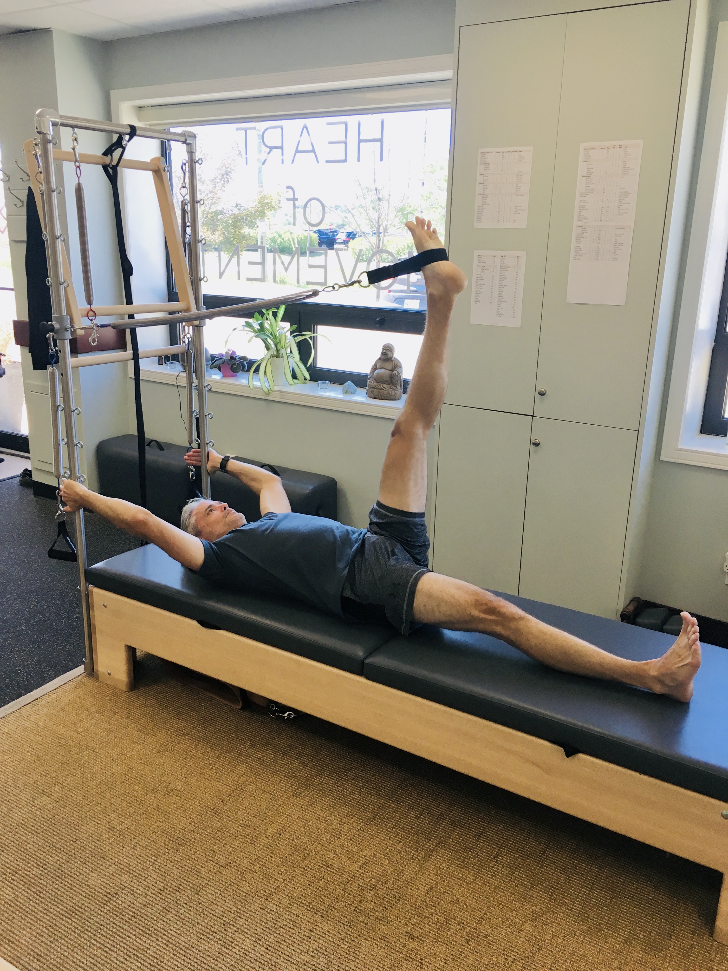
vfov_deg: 61.7
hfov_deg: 48.2
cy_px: 486
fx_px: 813
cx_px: 364
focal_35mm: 29
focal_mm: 4.15
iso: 32
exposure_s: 1/40
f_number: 2.2
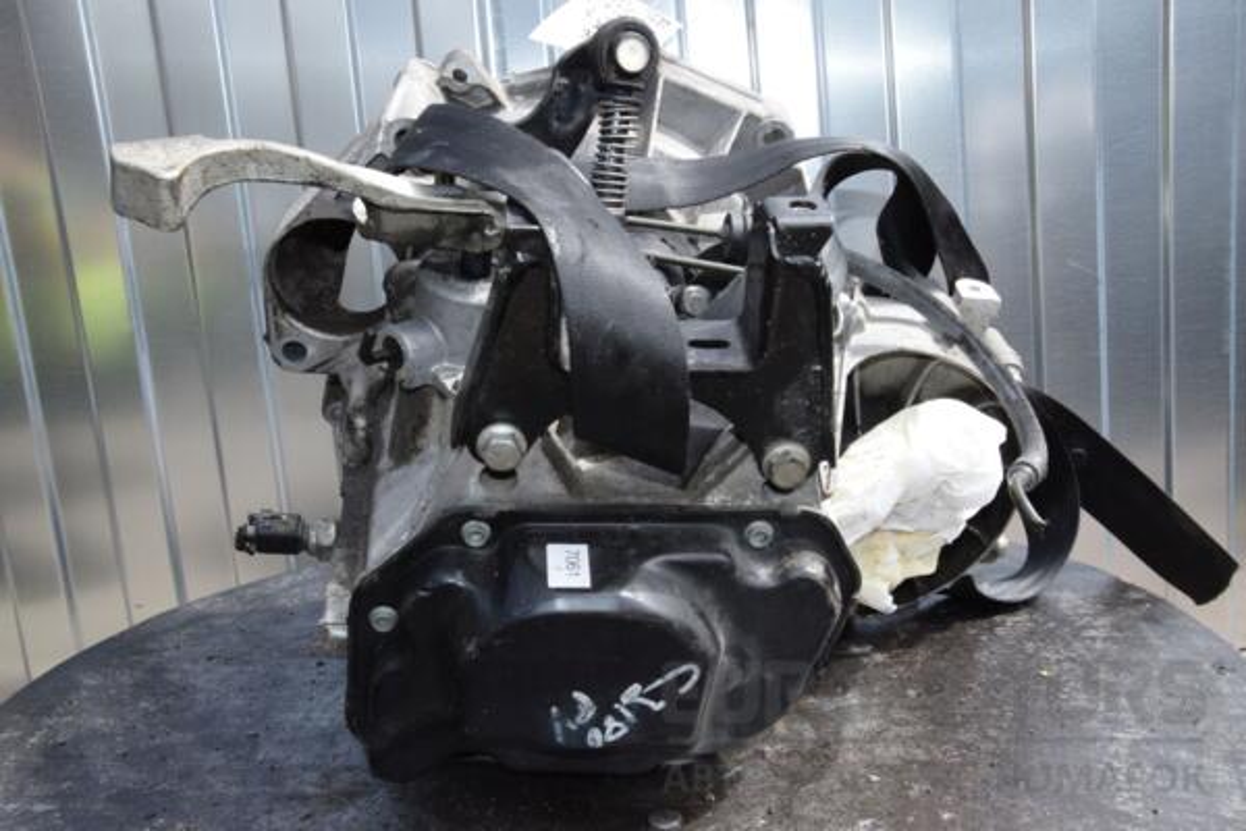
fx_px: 1350
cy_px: 416
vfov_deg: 34.2
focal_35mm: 39
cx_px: 623
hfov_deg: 49.6
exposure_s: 1/200
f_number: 16
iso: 800
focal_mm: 26
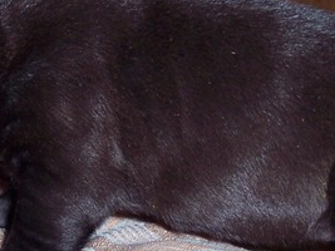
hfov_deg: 16.8
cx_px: 119
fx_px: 1132
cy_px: 151
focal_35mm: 117
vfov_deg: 12.6
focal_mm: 8
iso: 140
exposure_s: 1/60
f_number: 2.8
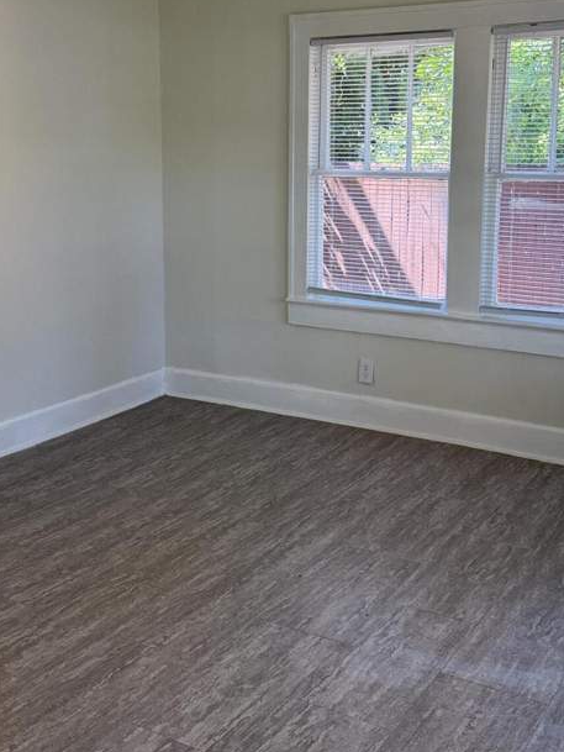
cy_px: 268
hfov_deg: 34.3
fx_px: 912
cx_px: 310
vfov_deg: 44.3
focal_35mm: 42
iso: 80
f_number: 1.78
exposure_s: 1/120
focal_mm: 6.76
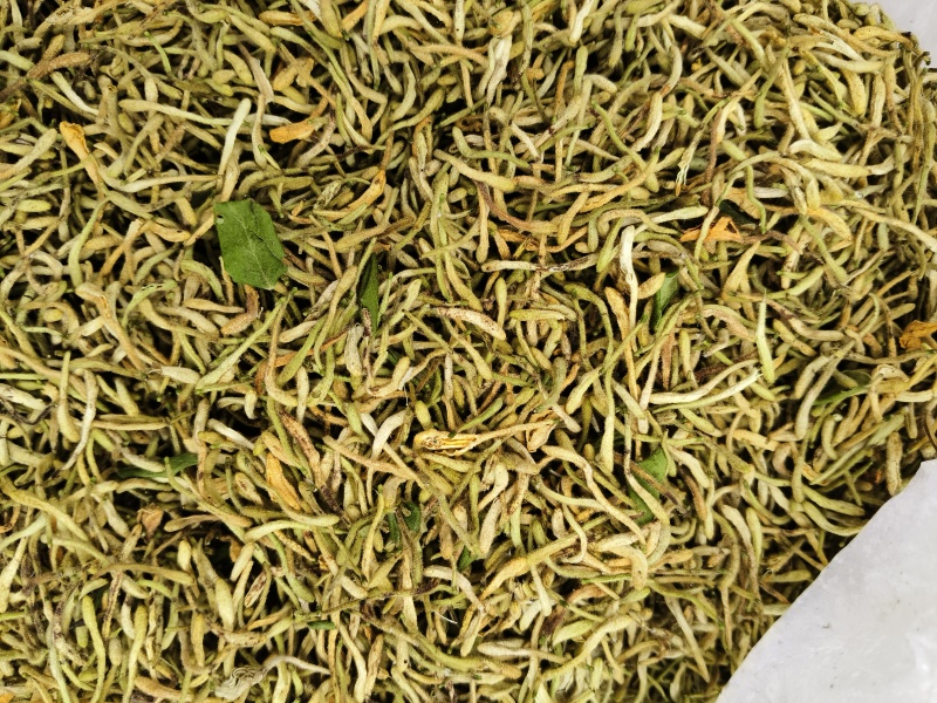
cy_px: 352
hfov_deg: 67.3
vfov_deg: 53.1
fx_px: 704
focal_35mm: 26
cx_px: 468
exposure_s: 1/361
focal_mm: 4.84
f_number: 1.79
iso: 50
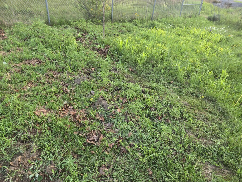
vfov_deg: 58.9
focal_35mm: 23
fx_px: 161
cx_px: 121
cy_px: 91
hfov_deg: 73.9
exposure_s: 1/60
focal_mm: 5.4
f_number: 1.8
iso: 32
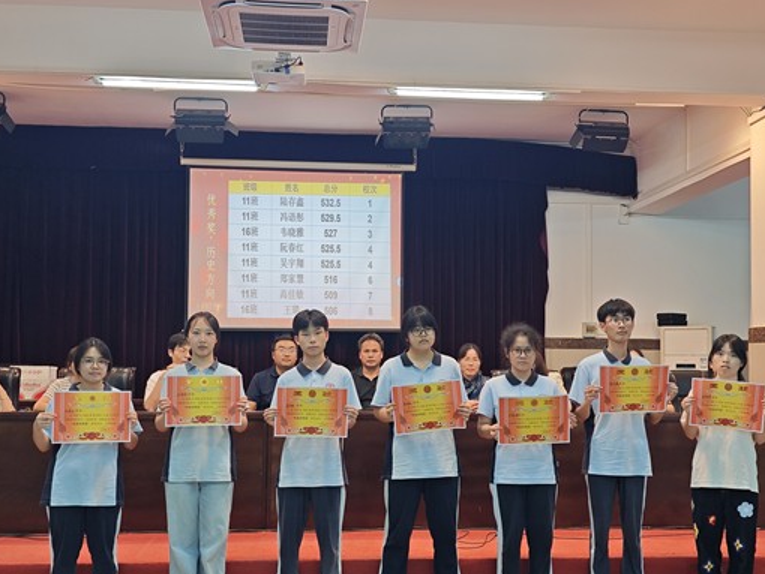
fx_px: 929
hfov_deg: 44.8
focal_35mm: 42
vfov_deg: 34.3
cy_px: 315
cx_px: 393
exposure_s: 1/50
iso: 100
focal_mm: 6.55
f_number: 1.6
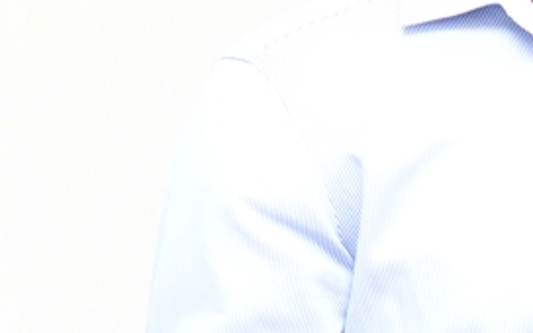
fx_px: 4358
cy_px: 357
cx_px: 545
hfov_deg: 7.0
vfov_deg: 4.4
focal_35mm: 300
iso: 1000
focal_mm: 50
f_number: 4
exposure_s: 1/200
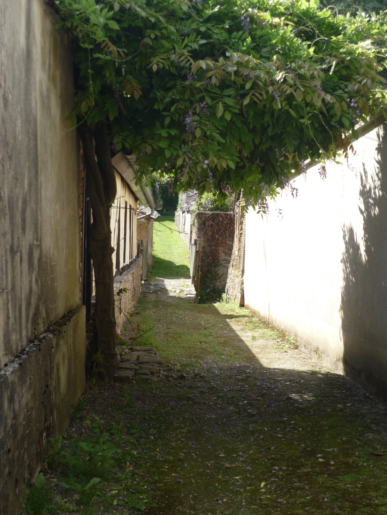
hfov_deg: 26.6
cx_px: 194
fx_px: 820
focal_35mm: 55
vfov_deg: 34.9
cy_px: 258
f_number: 3.4
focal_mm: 9.1
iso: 100
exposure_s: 1/250
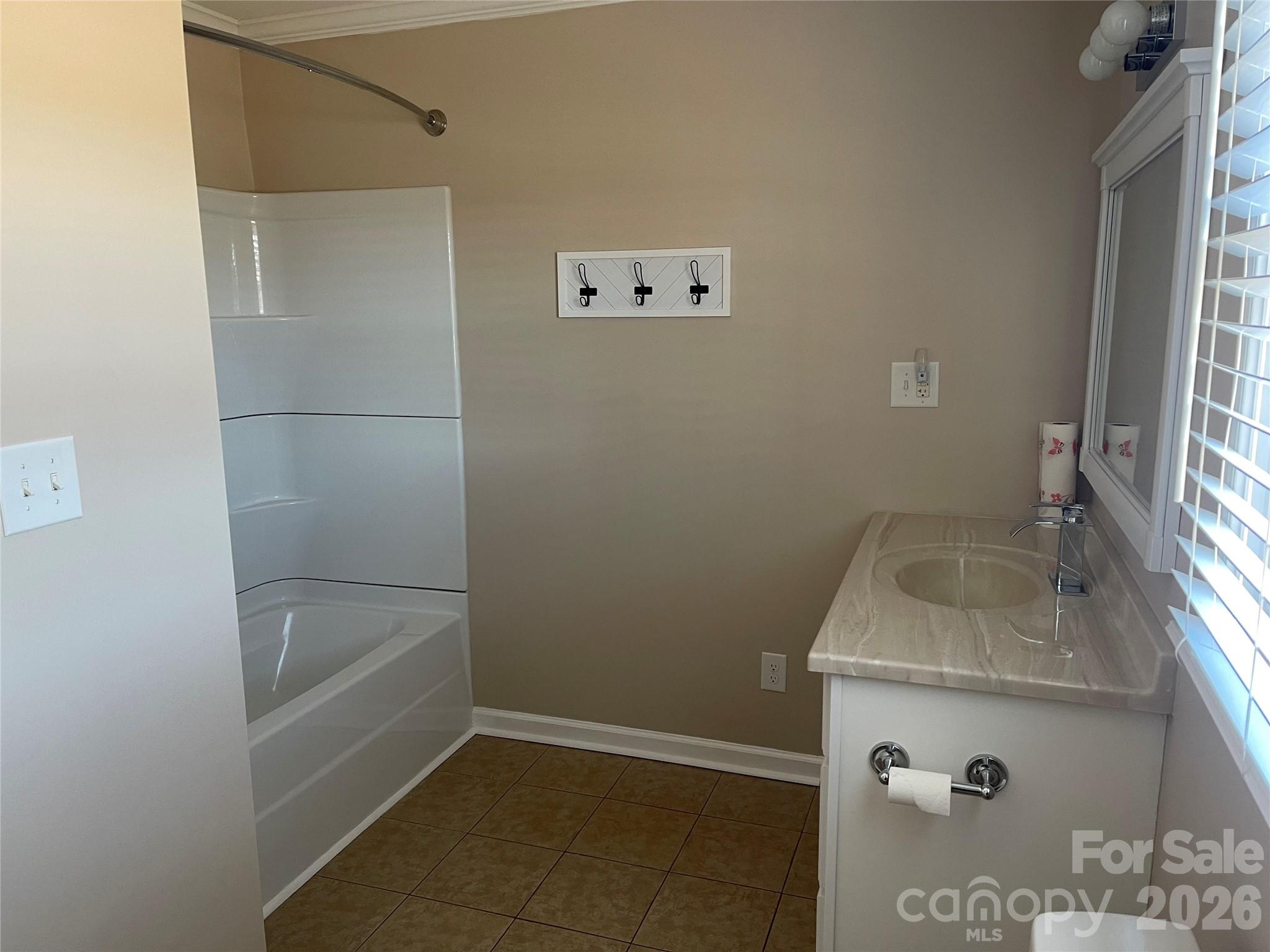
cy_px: 476
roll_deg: +0.5
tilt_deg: -10.4
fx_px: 917
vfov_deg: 54.9
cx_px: 635
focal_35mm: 25
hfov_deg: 69.4
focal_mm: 5.1
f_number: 1.6
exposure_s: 1/60
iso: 125
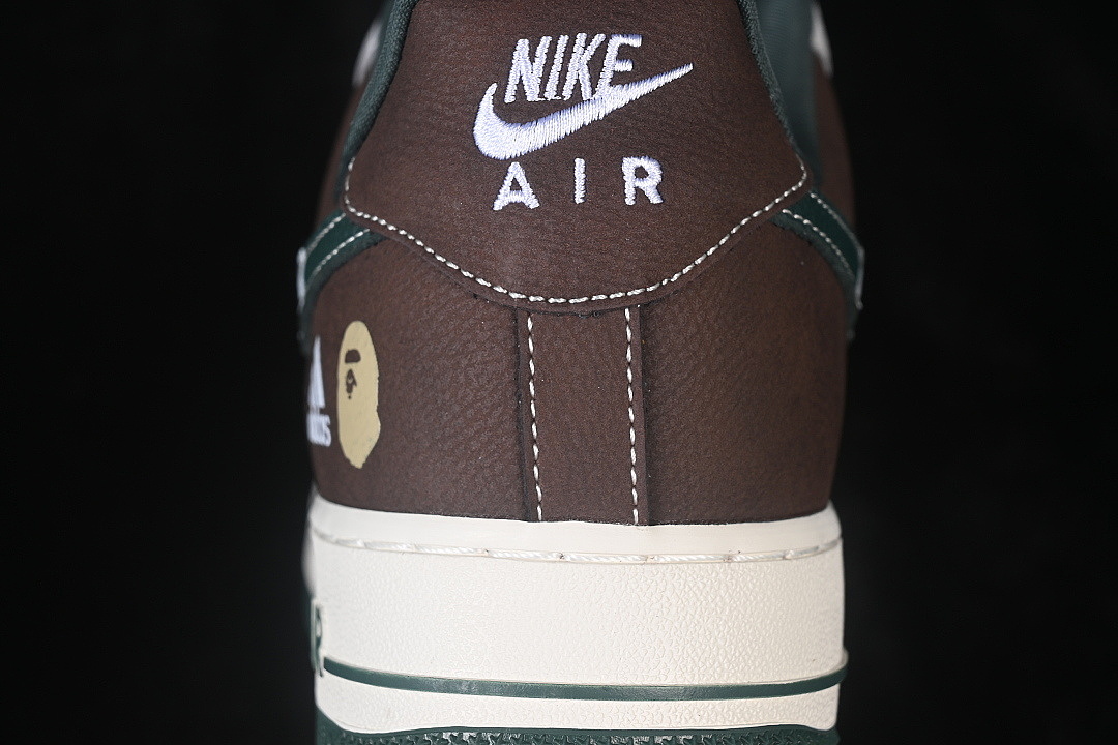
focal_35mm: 75
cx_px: 559
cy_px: 372
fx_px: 2329
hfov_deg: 27.0
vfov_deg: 18.2
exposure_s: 1/80
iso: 160
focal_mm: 50
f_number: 7.1
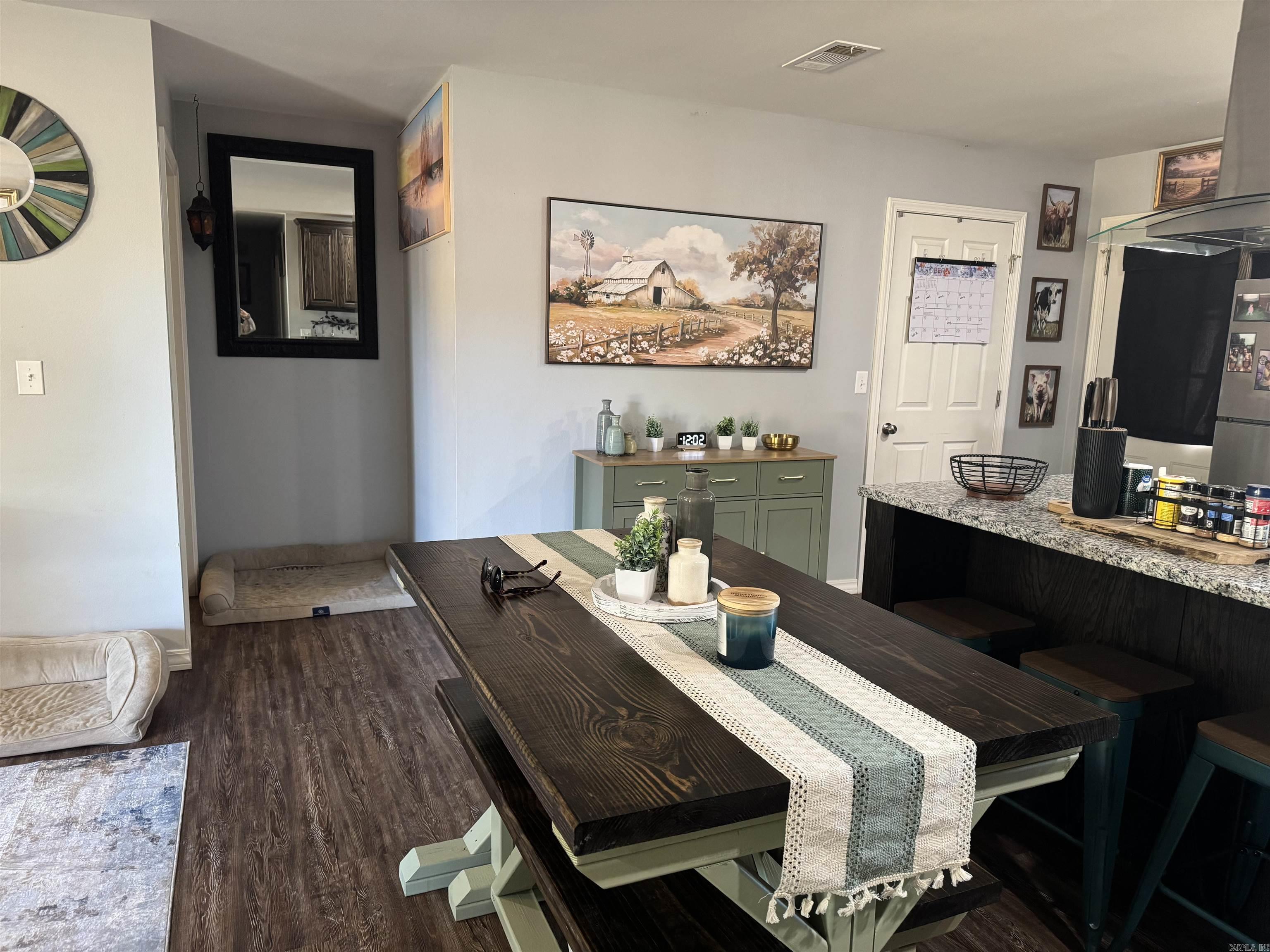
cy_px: 476
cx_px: 635
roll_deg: -1.7
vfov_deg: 56.8
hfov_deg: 71.6
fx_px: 881
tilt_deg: -8.5
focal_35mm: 24
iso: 400
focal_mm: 6.76
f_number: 1.78
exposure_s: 1/60
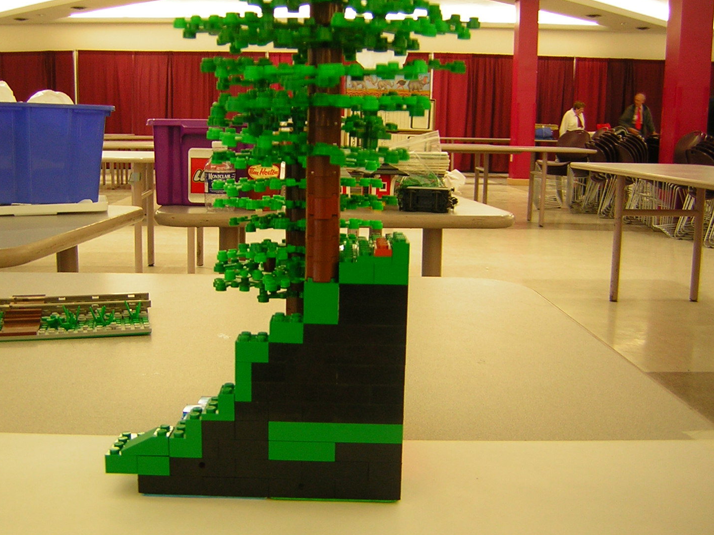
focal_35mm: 40
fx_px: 825
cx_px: 327
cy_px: 268
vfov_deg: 36.0
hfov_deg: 46.8
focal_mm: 4.7
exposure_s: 1/5.6
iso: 51
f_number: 2.6
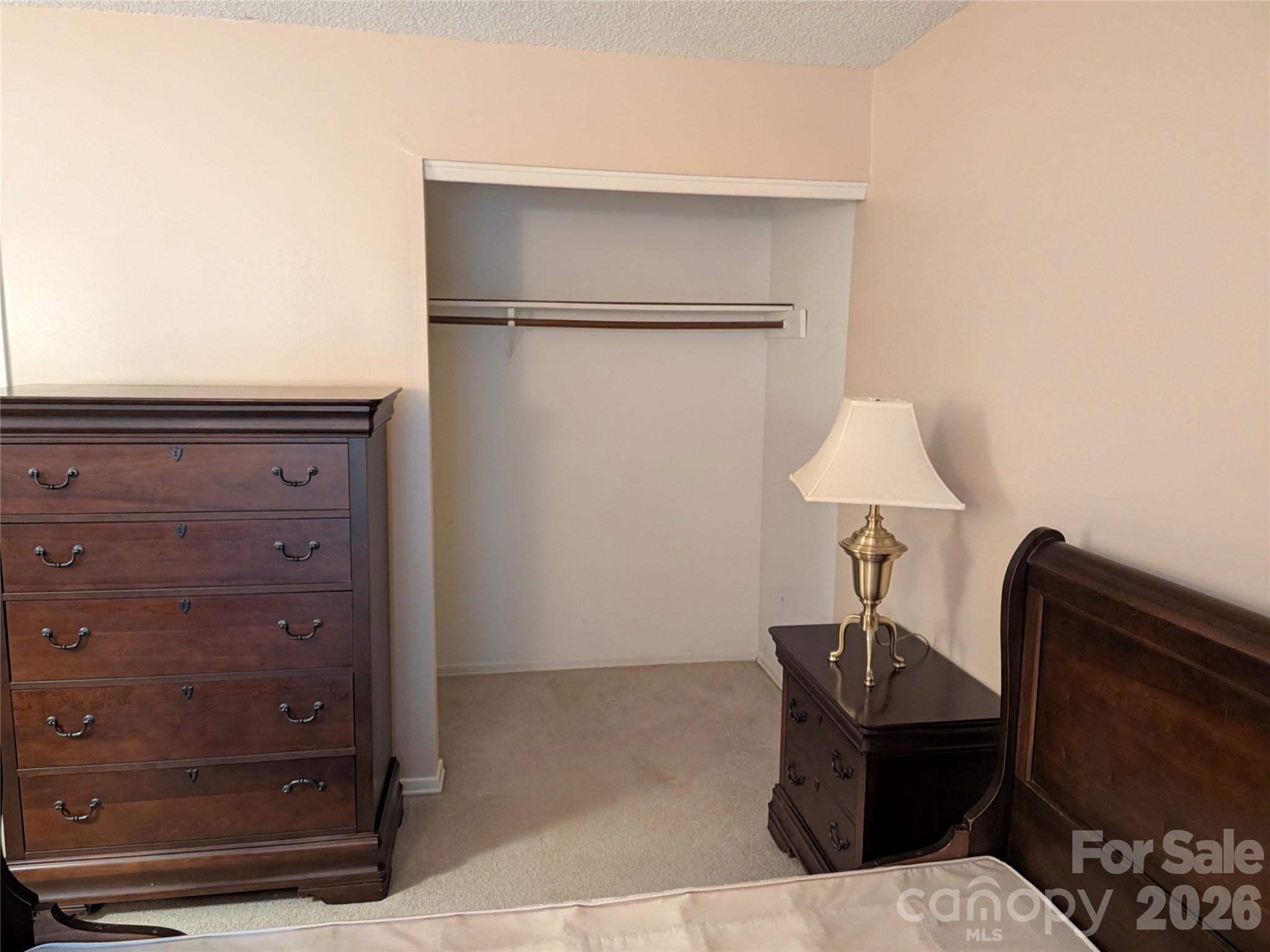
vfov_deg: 58.9
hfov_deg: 73.9
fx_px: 844
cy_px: 476
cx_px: 635
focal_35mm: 23
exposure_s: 1/24
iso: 744
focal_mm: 5.28
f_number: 1.7
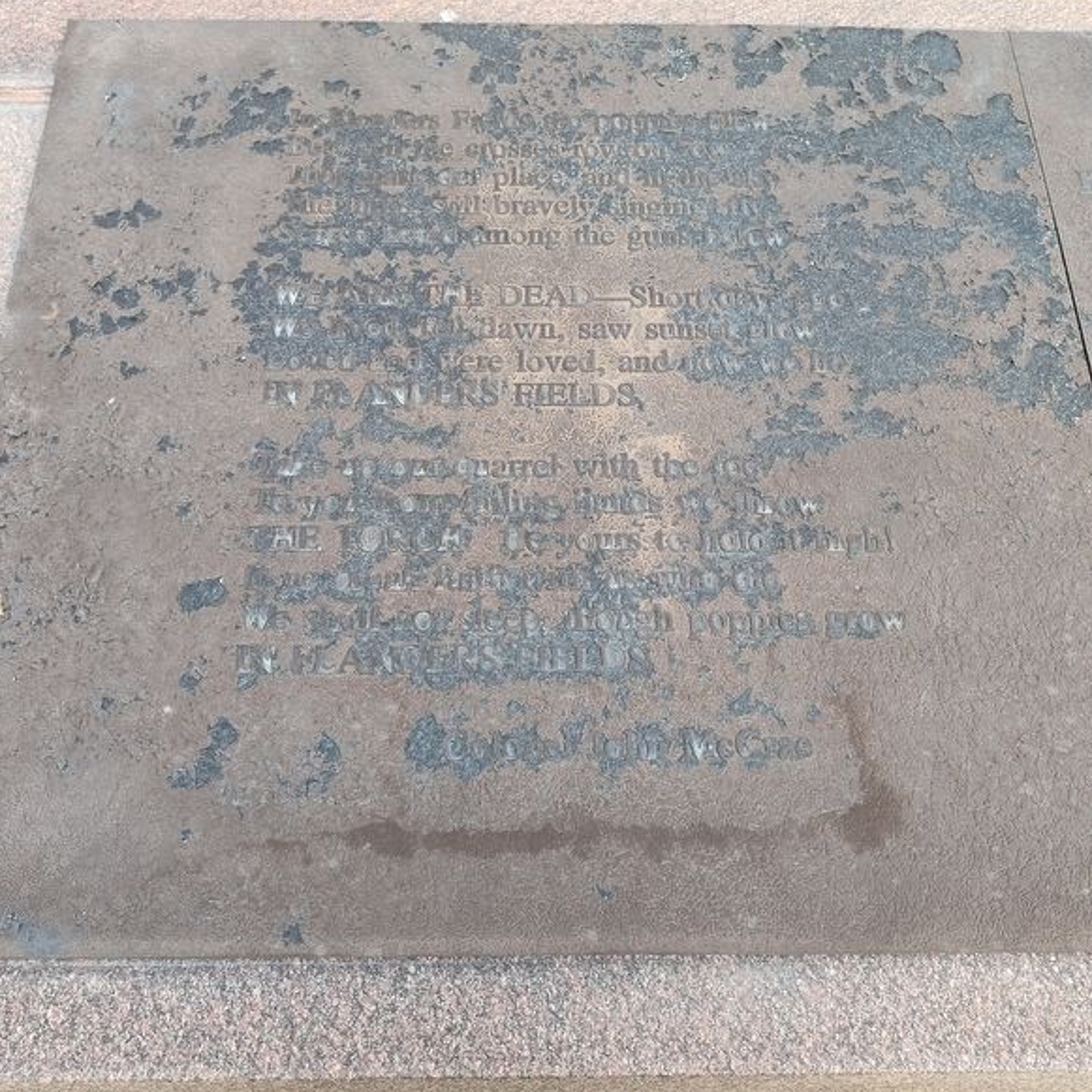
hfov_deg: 57.3
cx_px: 532
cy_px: 519
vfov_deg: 57.3
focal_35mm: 28
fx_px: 999
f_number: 1.8
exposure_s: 1/120
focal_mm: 5.56
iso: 381
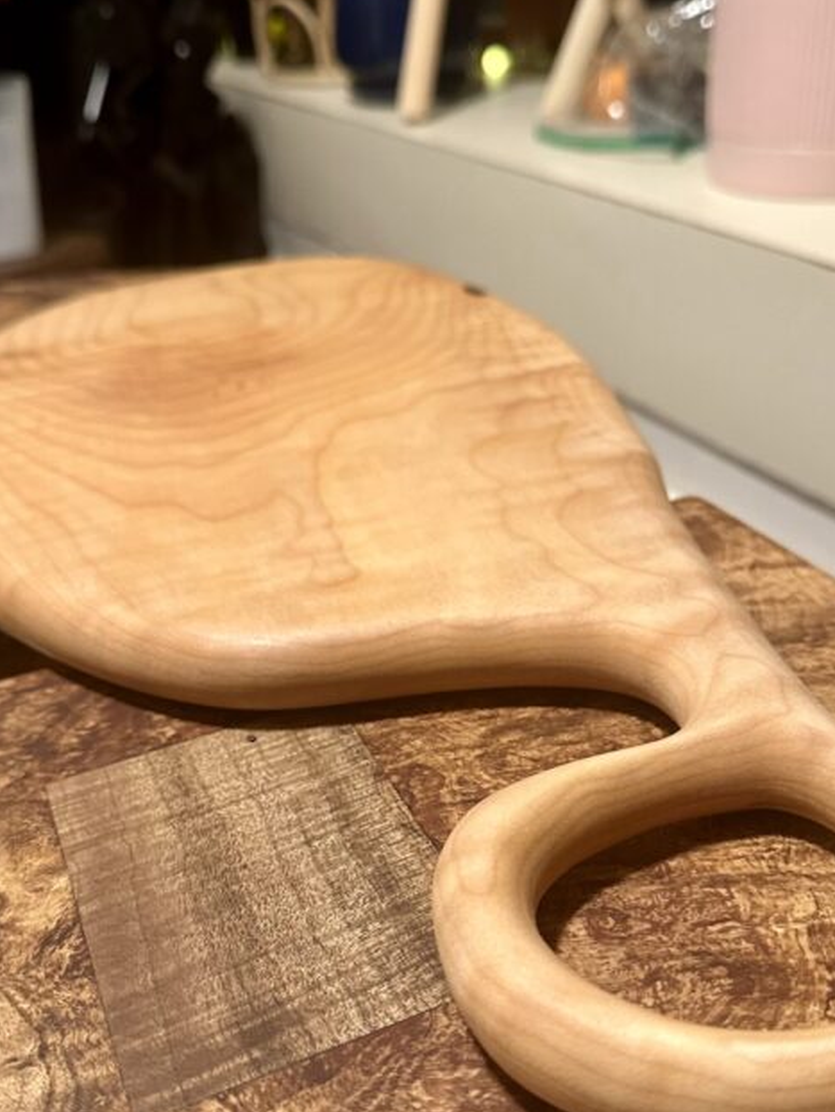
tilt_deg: -32.2
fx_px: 1157
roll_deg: +4.5
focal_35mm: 36
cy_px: 639
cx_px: 379
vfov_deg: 51.1
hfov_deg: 39.6
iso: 400
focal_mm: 6.86
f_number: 1.78
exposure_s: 1/60
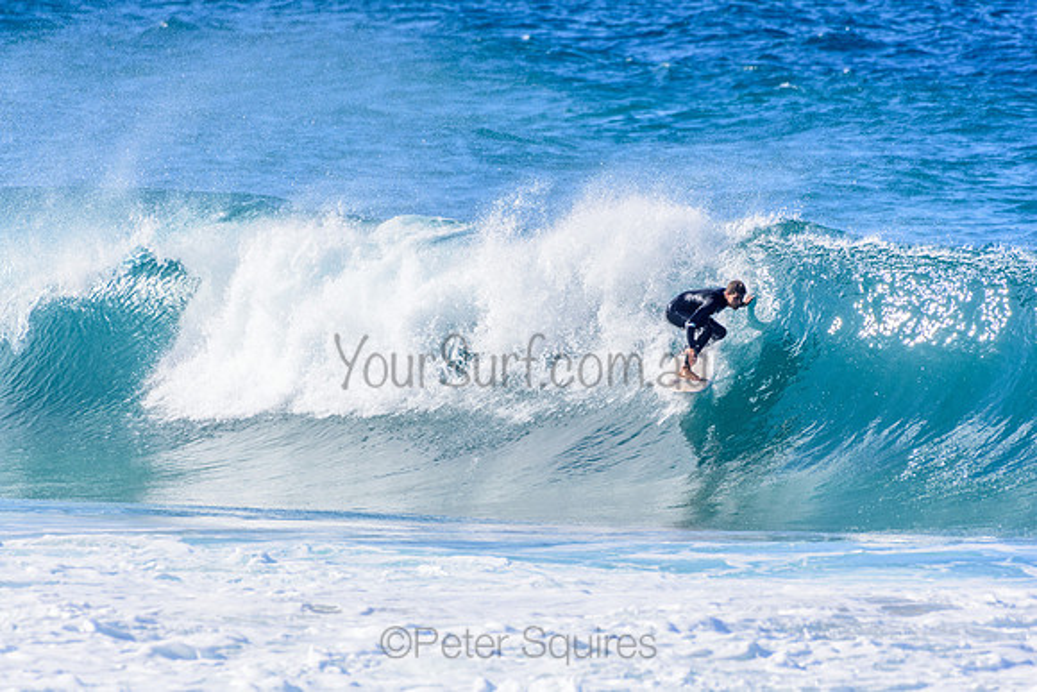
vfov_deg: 1.8
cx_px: 518
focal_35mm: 750
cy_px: 346
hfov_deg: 2.7
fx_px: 21611
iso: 360
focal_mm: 500
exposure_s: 1/2000
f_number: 5.6
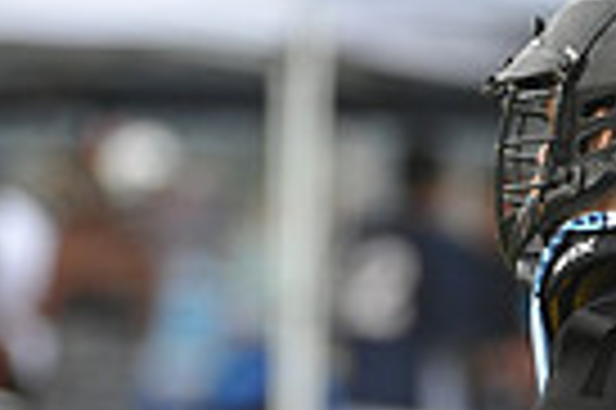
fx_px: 20269
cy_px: 644
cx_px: 576
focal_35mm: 1186
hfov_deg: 1.7
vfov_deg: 1.2
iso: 800
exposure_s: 1/2000
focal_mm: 280
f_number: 4
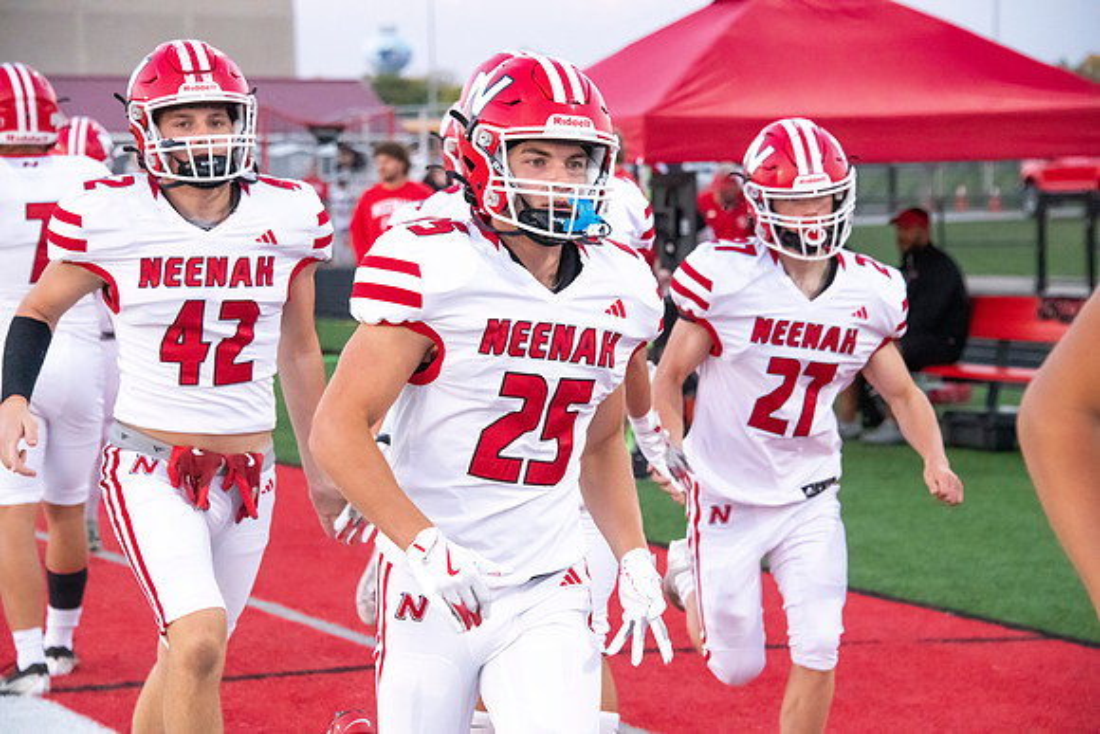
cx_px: 550
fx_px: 4126
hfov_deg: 15.2
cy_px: 367
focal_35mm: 135
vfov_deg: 10.2
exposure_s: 1/800
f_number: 7.1
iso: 10000
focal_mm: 135
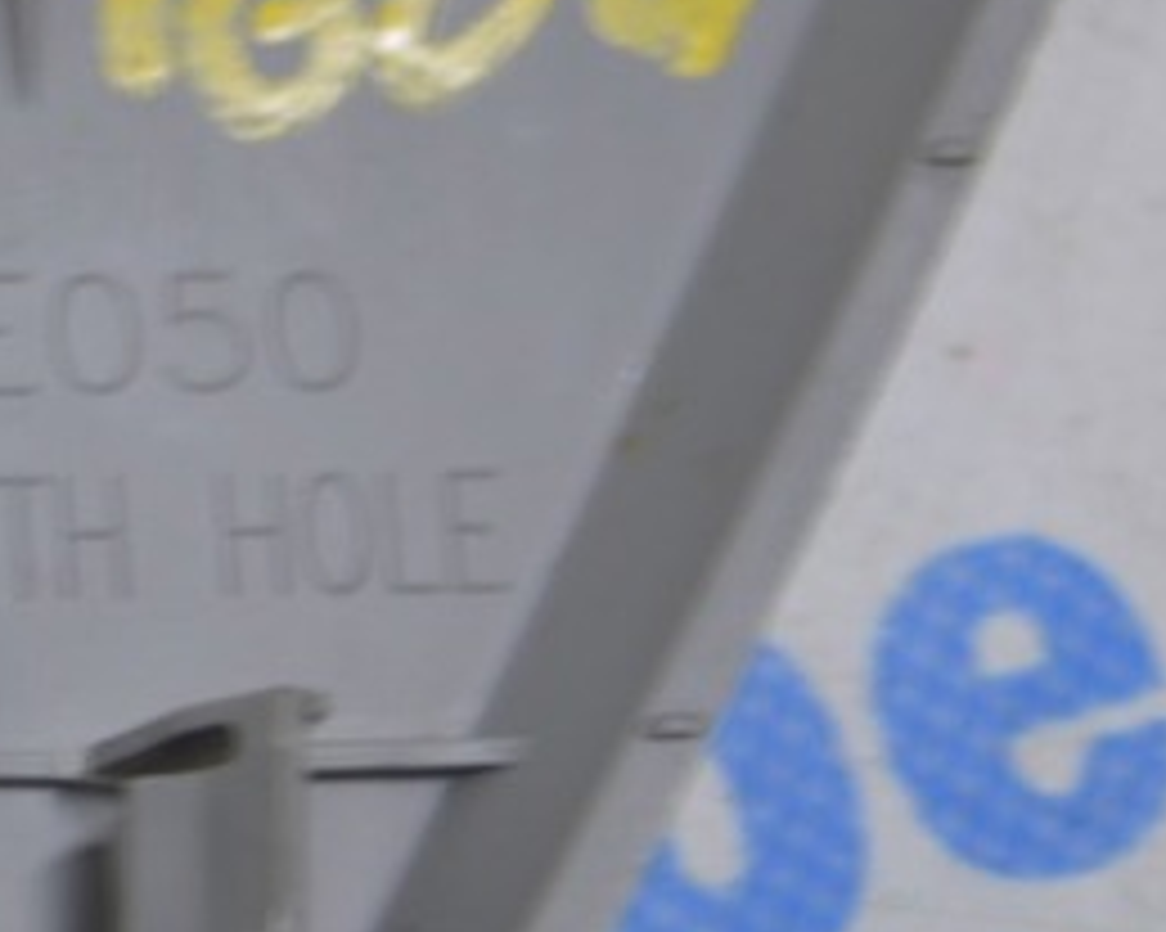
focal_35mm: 191
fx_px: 6594
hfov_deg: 10.0
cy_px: 241
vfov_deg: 8.1
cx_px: -167
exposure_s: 1/20
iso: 400
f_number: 5.6
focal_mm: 55
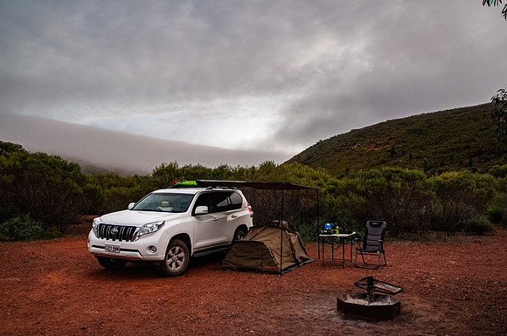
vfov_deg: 45.6
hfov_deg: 64.7
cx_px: 254
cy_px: 168
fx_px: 400
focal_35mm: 28
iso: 1250
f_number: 3.8
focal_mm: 18
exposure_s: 1/30
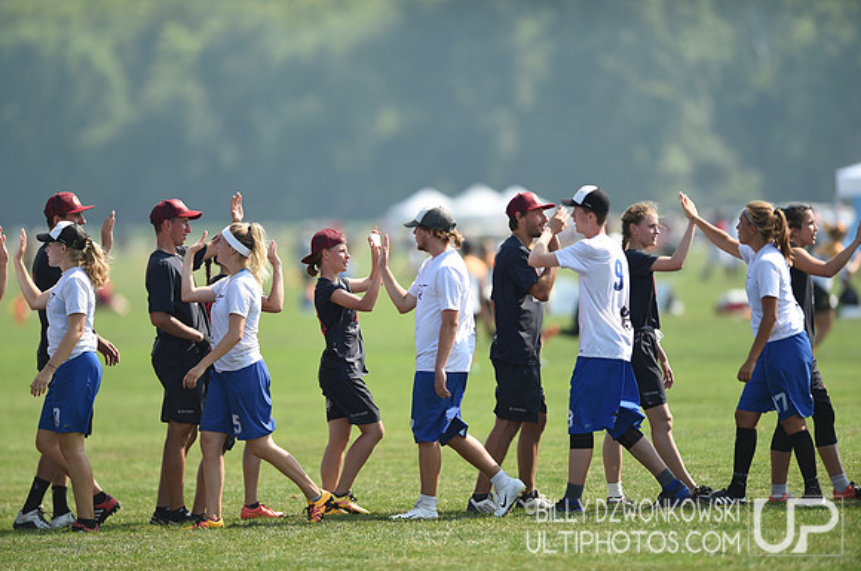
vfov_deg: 3.4
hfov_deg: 5.2
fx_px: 9553
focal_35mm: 400
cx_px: 430
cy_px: 286
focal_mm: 400
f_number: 2.8
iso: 100
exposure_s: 1/1000
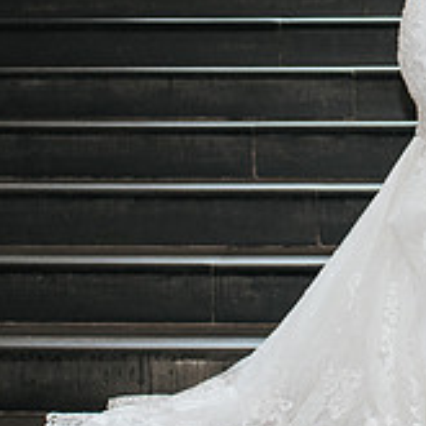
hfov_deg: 14.1
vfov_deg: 14.5
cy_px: 39
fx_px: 1657
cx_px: 549
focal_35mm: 119
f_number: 3.2
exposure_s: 1/125
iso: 1000
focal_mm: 35
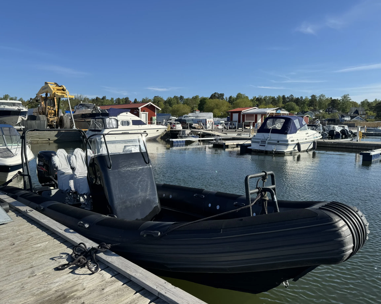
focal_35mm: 26
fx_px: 293
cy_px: 152
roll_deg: -0.2
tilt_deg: -5.9
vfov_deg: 54.9
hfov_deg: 66.0
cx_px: 180
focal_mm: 6.76
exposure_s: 1/4310
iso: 80
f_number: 1.78
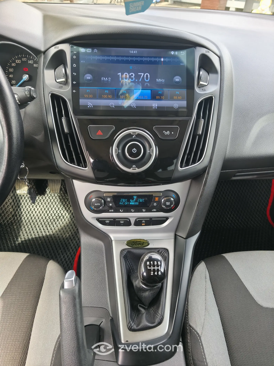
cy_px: 183
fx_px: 243
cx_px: 137
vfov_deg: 73.9
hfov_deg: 58.9
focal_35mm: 23
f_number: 1.7
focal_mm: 5.35
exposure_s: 1/100
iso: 250
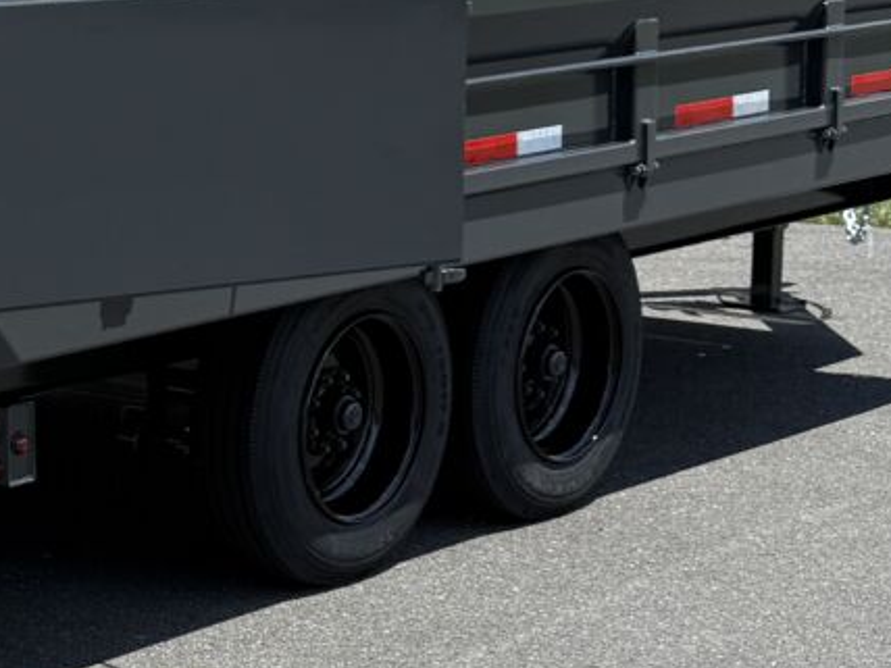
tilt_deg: -7.3
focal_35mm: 101
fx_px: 2600
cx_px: -368
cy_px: 264
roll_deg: +2.9
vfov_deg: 14.6
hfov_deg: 17.8
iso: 80
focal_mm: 6.76
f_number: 1.78
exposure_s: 1/2703
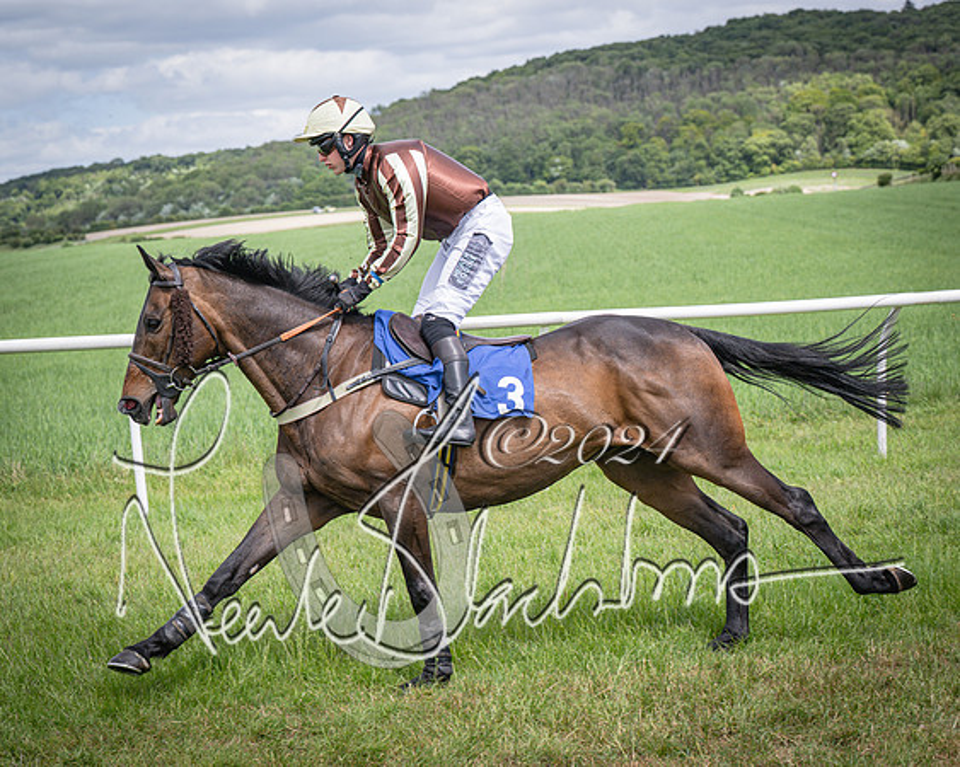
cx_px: 481
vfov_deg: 17.4
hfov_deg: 21.7
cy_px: 339
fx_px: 2507
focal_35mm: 88
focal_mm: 70
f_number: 5
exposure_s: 1/1600
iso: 400
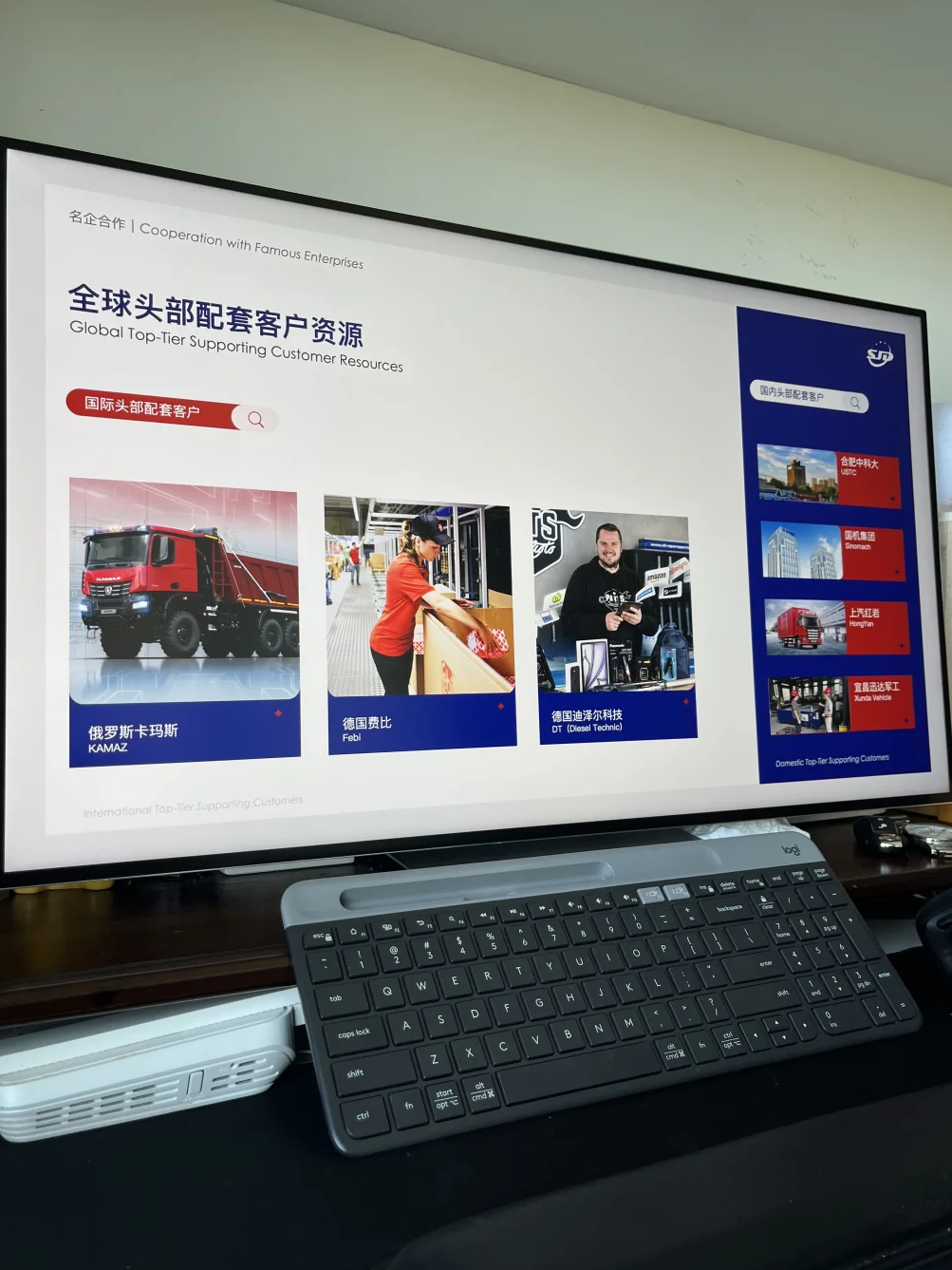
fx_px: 1027
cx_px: 472
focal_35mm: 28
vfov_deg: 63.4
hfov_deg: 49.8
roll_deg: +0.0
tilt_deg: -1.9
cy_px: 616
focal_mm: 5.1
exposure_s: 1/121
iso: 40
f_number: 1.6
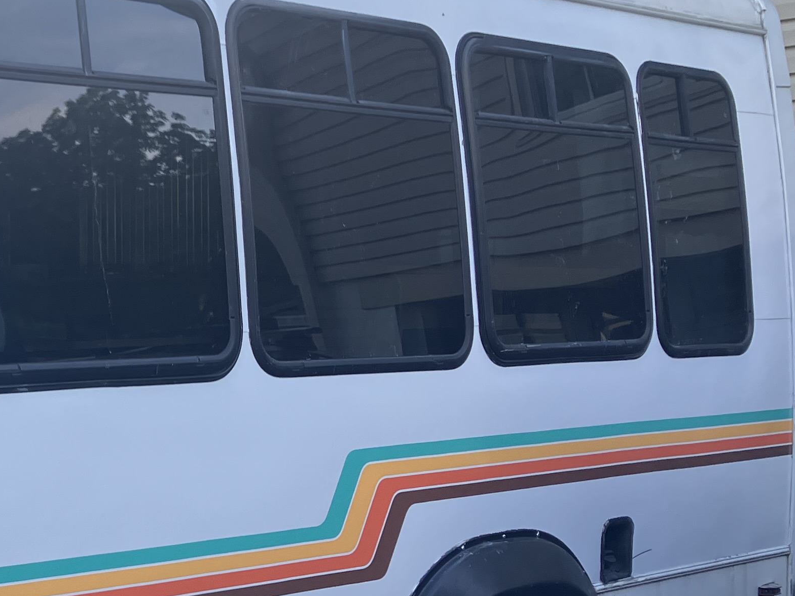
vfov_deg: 20.3
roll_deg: +2.5
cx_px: -135
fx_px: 1654
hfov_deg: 24.7
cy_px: 416
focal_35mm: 72
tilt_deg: -2.0
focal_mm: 3.99
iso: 25
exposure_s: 1/225
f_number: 1.8
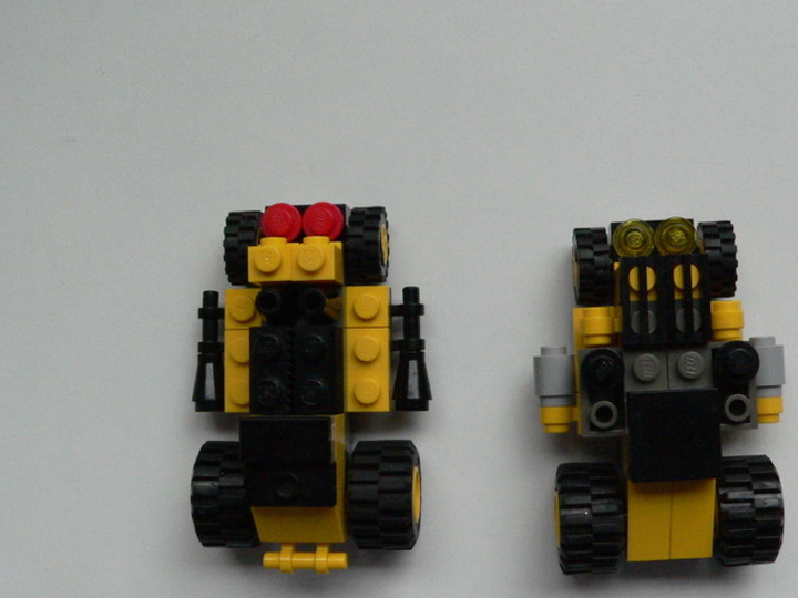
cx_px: 460
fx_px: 1037
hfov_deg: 42.0
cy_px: 357
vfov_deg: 32.1
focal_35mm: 45
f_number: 4
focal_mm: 6
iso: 400
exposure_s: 1/100
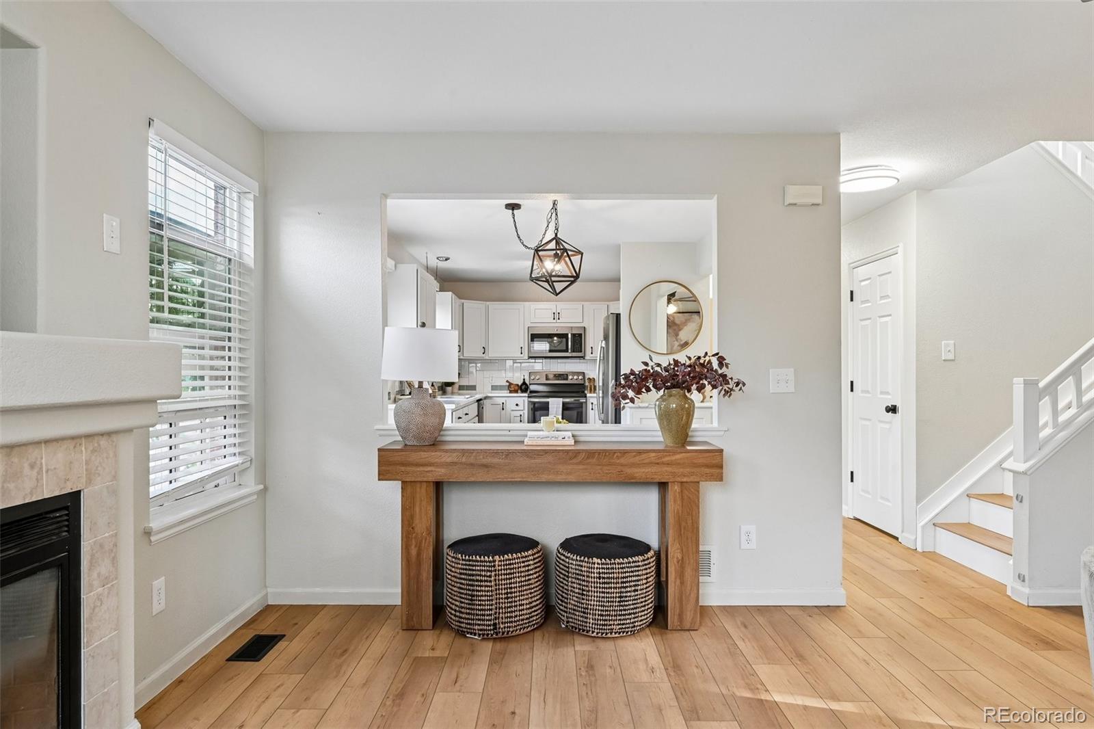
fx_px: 668
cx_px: 547
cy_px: 364
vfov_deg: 57.2
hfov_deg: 78.6
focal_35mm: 22
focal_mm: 22
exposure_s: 1/13
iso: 400
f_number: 10
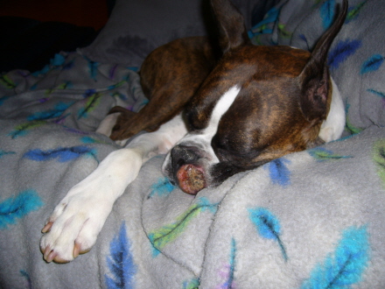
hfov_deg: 52.6
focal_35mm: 35
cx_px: 192
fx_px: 389
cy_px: 144
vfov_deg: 40.7
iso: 80
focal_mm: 5.8
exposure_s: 1/60
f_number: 2.8
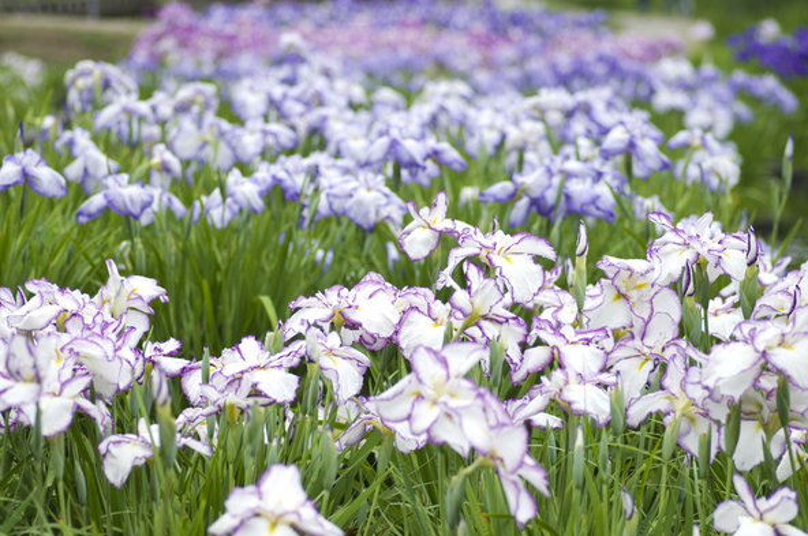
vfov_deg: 9.1
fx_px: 3362
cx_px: 404
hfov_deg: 13.7
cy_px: 268
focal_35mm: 150
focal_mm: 100
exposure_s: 1/1600
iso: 200
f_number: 5.6
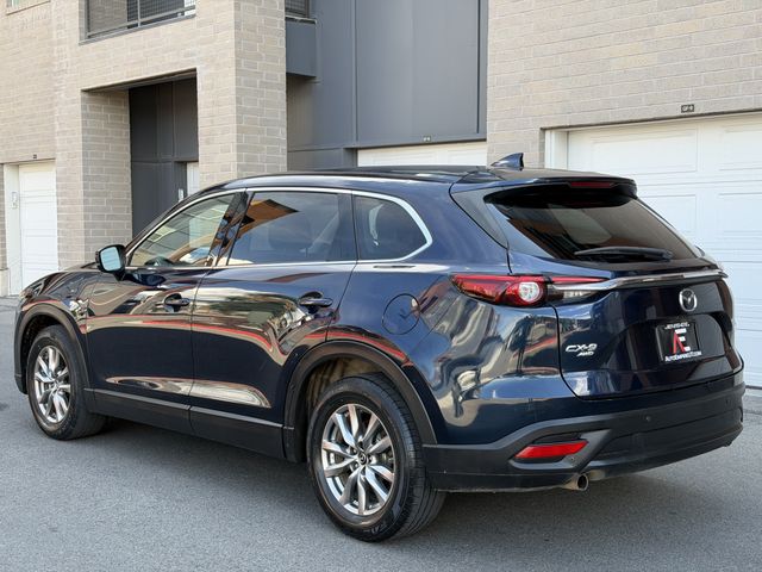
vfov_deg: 30.3
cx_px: 381
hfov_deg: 39.7
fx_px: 1057
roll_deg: +0.4
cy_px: 286
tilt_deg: -2.9
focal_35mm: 48
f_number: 1.78
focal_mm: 6.76
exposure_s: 1/364
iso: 64
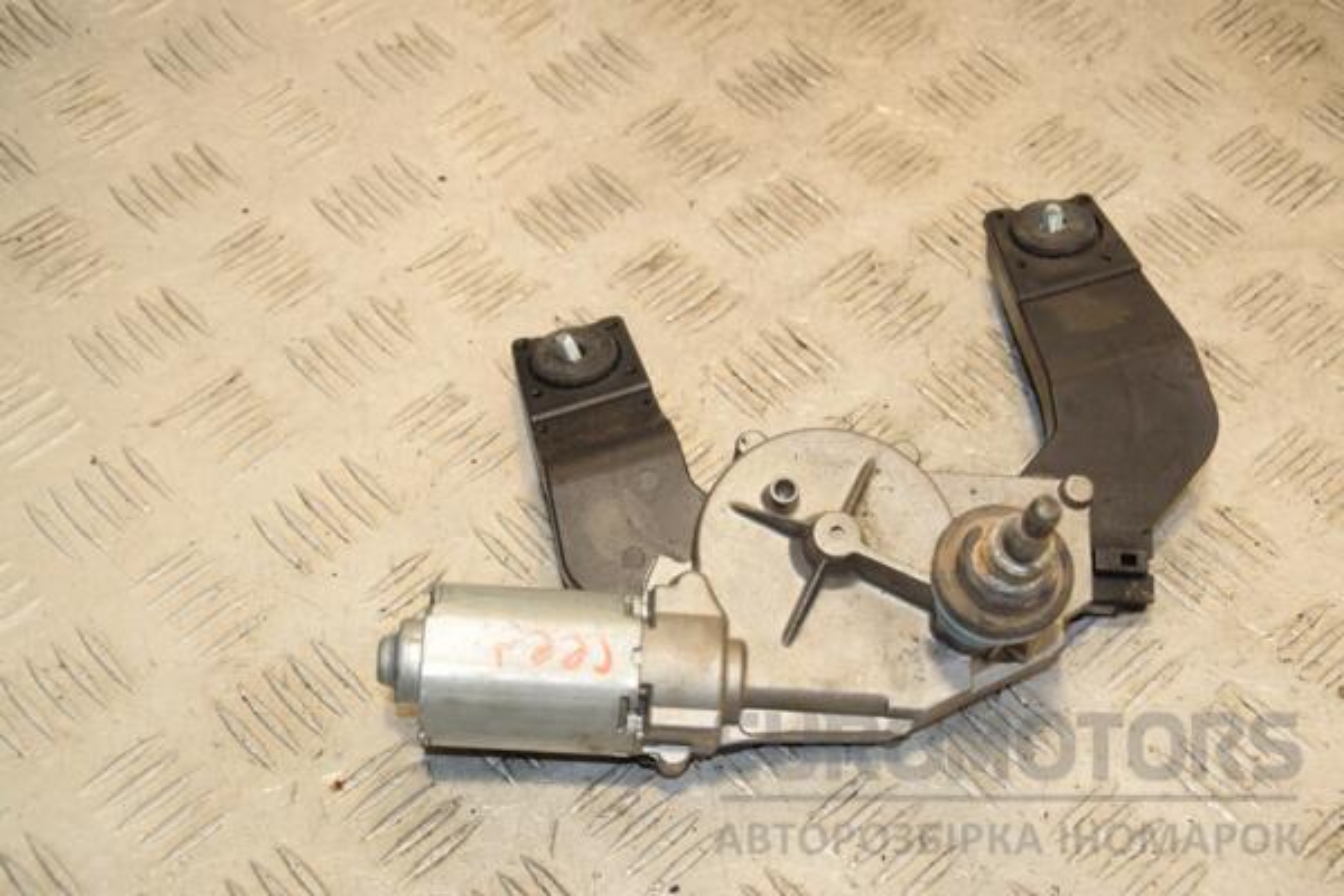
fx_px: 2352
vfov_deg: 21.6
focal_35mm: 63
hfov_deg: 31.9
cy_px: 448
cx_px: 672
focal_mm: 42
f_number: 8
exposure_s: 1/200
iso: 800
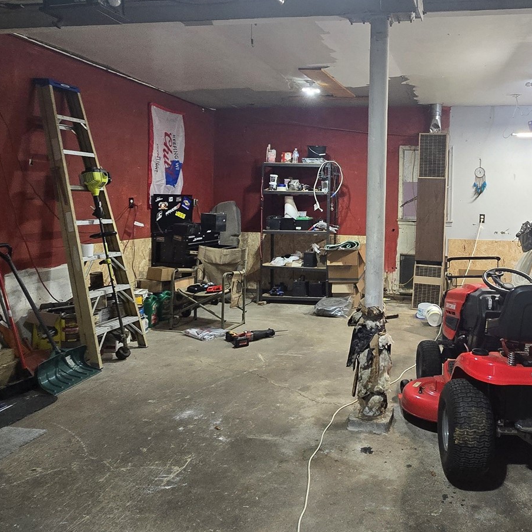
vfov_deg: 60.6
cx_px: 392
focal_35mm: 26
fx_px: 452
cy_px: 222
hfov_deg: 58.1
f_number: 2.2
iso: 320
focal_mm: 2.2
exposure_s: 1/60
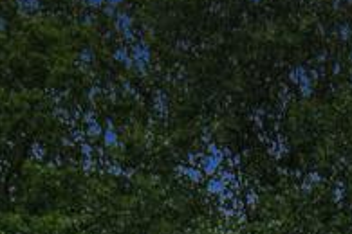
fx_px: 1369
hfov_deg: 14.3
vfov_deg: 7.9
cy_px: 779
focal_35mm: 140
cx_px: 390
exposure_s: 1/200
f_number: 5.6
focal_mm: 19
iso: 640
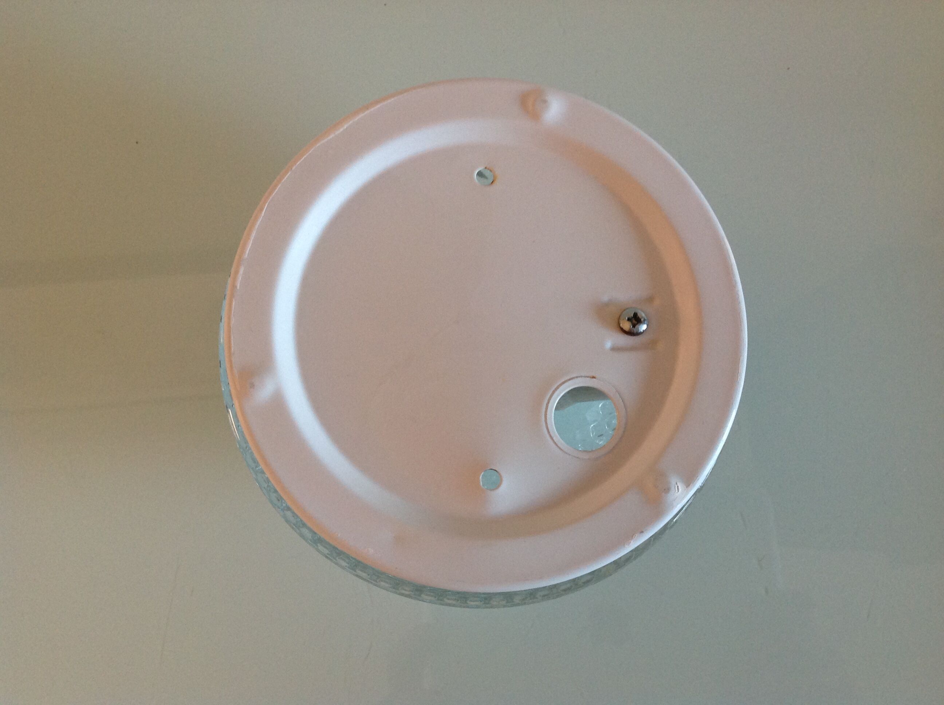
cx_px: 472
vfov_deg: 40.6
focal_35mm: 35
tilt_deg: -80.6
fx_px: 953
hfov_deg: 52.7
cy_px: 352
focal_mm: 4.28
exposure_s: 1/17
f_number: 2.4
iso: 125
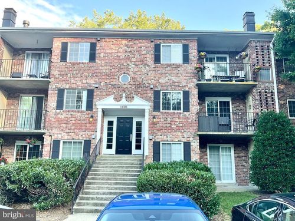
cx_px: 148
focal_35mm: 29
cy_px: 110
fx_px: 247
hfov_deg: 61.7
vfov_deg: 48.2
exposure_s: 1/109
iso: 16
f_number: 1.8
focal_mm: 3
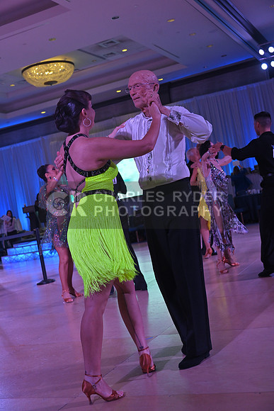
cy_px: 206
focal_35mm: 48
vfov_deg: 41.1
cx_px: 137
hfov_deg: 28.1
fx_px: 548
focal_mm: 48
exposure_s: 1/320
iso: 1400
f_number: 5
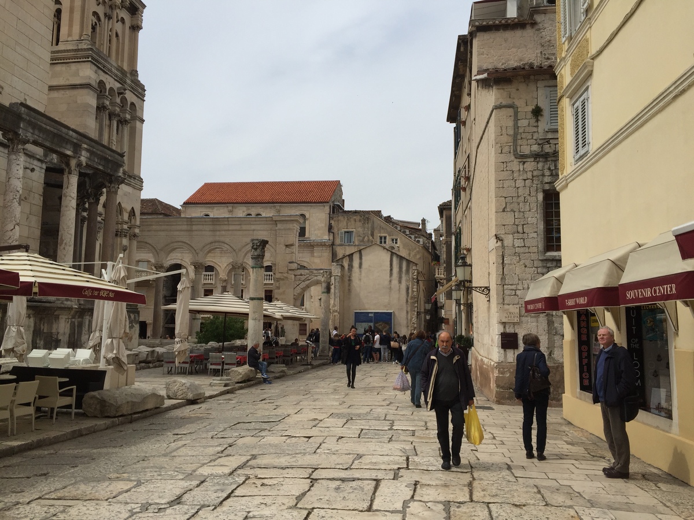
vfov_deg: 48.2
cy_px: 260
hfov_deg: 61.7
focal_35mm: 29
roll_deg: -0.9
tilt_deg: +6.8
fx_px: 581
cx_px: 347
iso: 32
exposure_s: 1/4405
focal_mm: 4.15
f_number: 2.2
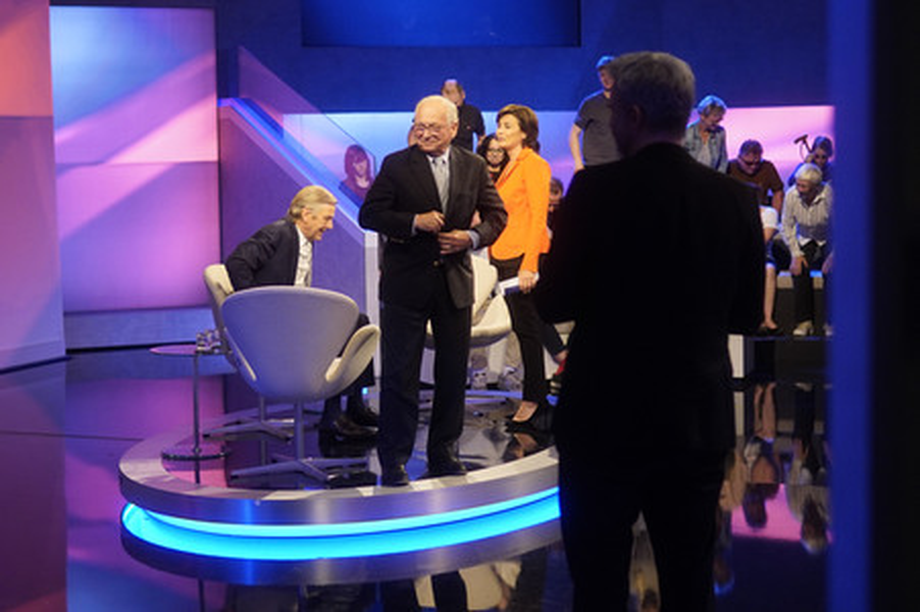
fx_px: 1149
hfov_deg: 43.6
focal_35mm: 45
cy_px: 306
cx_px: 460
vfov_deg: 29.8
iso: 640
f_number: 1.4
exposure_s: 1/160
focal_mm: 30
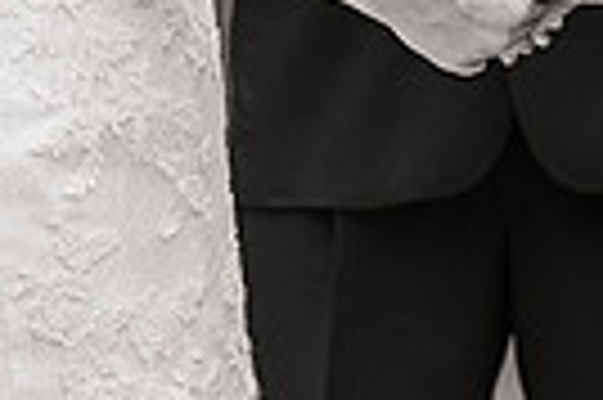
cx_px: 441
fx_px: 14471
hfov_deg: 2.4
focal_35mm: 865
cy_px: 240
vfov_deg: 1.6
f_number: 4
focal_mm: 200
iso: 800
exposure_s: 1/500
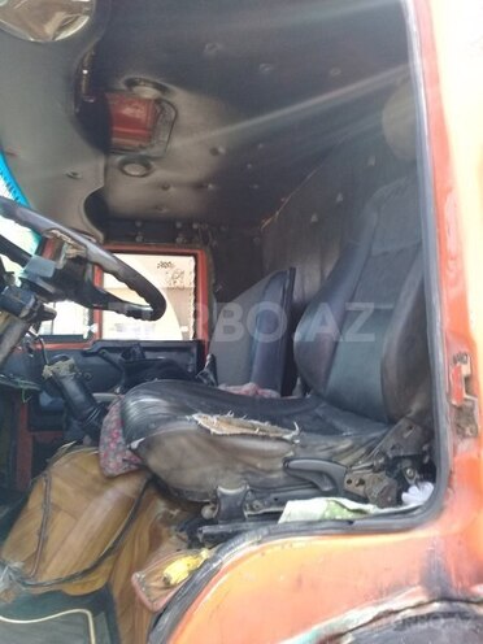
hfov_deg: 45.4
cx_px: 242
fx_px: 577
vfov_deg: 58.4
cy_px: 322
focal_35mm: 31
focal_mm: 3.3
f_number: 2.2
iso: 64
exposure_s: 1/100
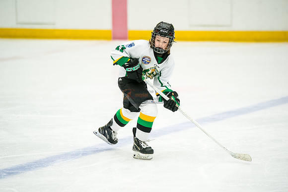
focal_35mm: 234
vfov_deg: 5.9
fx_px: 1872
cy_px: 96
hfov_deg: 8.8
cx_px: 144
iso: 3200
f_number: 3.2
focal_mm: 234
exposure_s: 1/1600
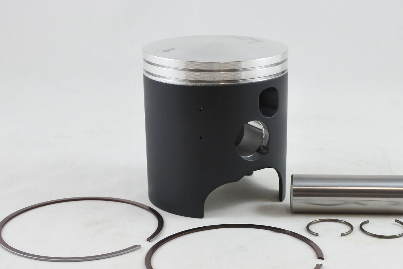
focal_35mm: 53
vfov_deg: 25.5
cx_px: 219
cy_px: 161
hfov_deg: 37.5
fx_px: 593
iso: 450
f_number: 4
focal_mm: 14
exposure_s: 1/125
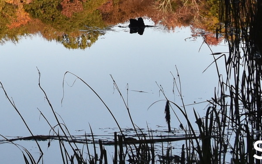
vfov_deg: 6.5
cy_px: -167
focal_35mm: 196
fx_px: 1400
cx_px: -99
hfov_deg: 10.4
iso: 3200
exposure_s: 1/1000
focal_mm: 50
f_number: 16
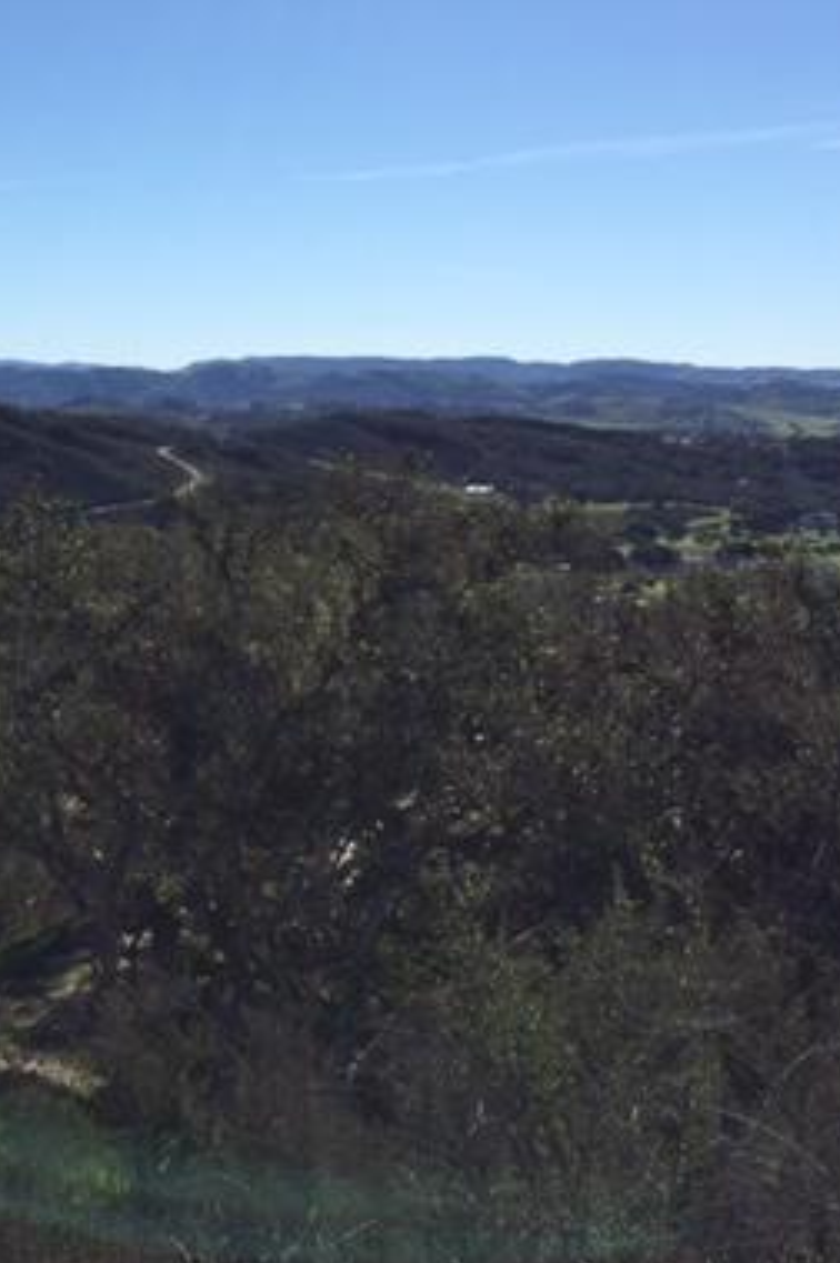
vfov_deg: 38.7
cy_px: 473
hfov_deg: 26.1
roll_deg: -0.8
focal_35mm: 51
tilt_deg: -3.1
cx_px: 197
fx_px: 1788
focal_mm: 4.15
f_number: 2.2
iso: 32
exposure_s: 1/3049
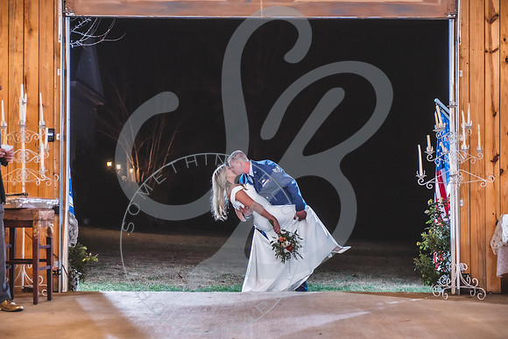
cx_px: 254
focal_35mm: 72
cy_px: 170
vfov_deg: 19.0
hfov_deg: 28.2
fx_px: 1010
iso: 1000
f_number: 2.8
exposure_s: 1/125
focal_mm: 70
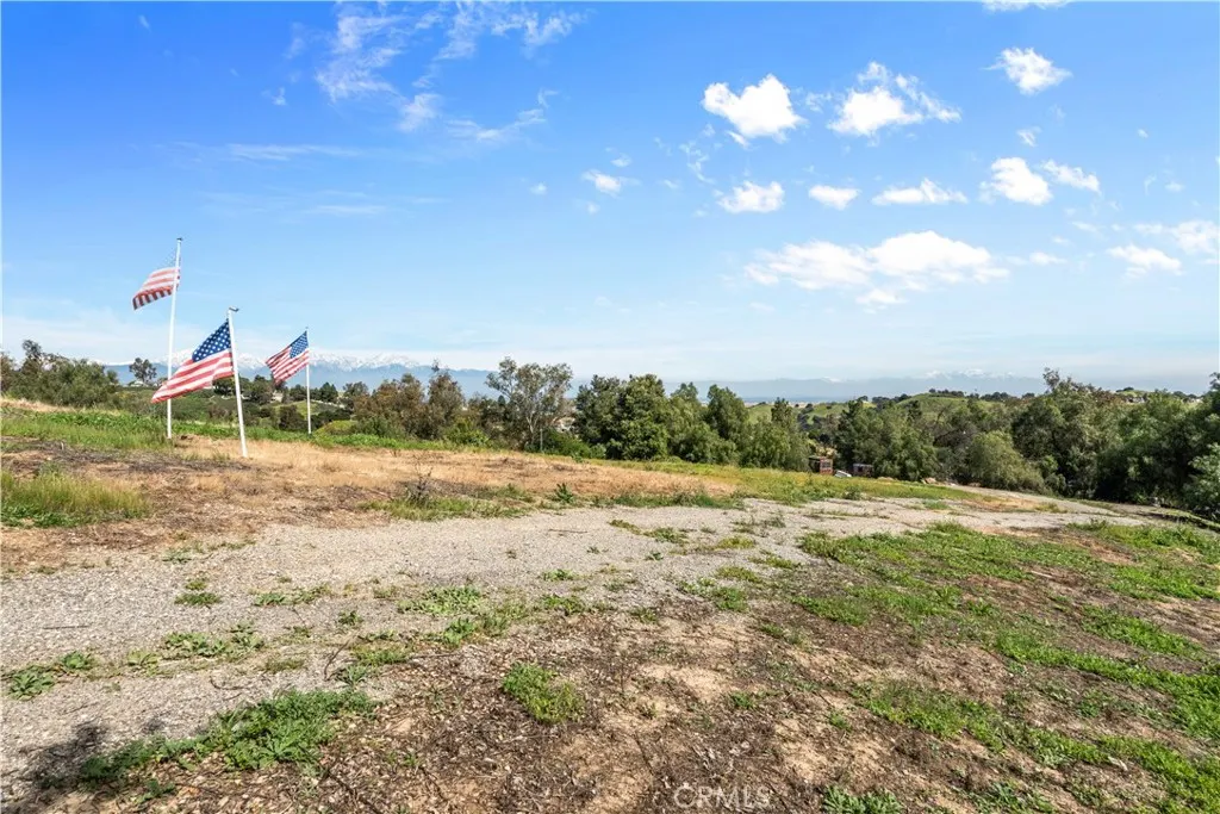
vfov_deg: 66.0
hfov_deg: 88.4
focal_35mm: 18
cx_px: 610
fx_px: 627
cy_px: 407
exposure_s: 1/1600
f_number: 9
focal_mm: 18.5
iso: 400
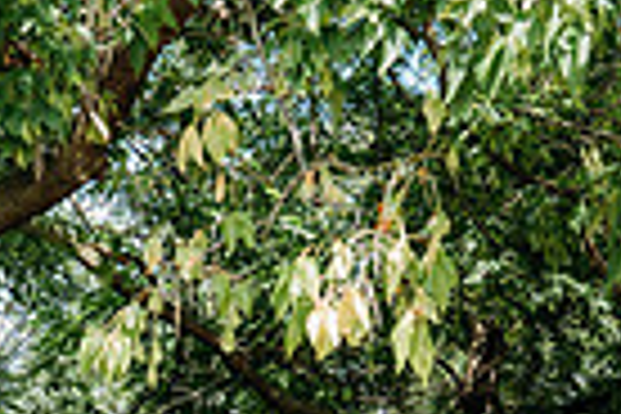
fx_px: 2070
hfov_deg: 16.6
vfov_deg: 10.5
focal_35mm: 120
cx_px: -22
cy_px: 824
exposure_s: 1/200
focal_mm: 28.5
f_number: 4.5
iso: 160
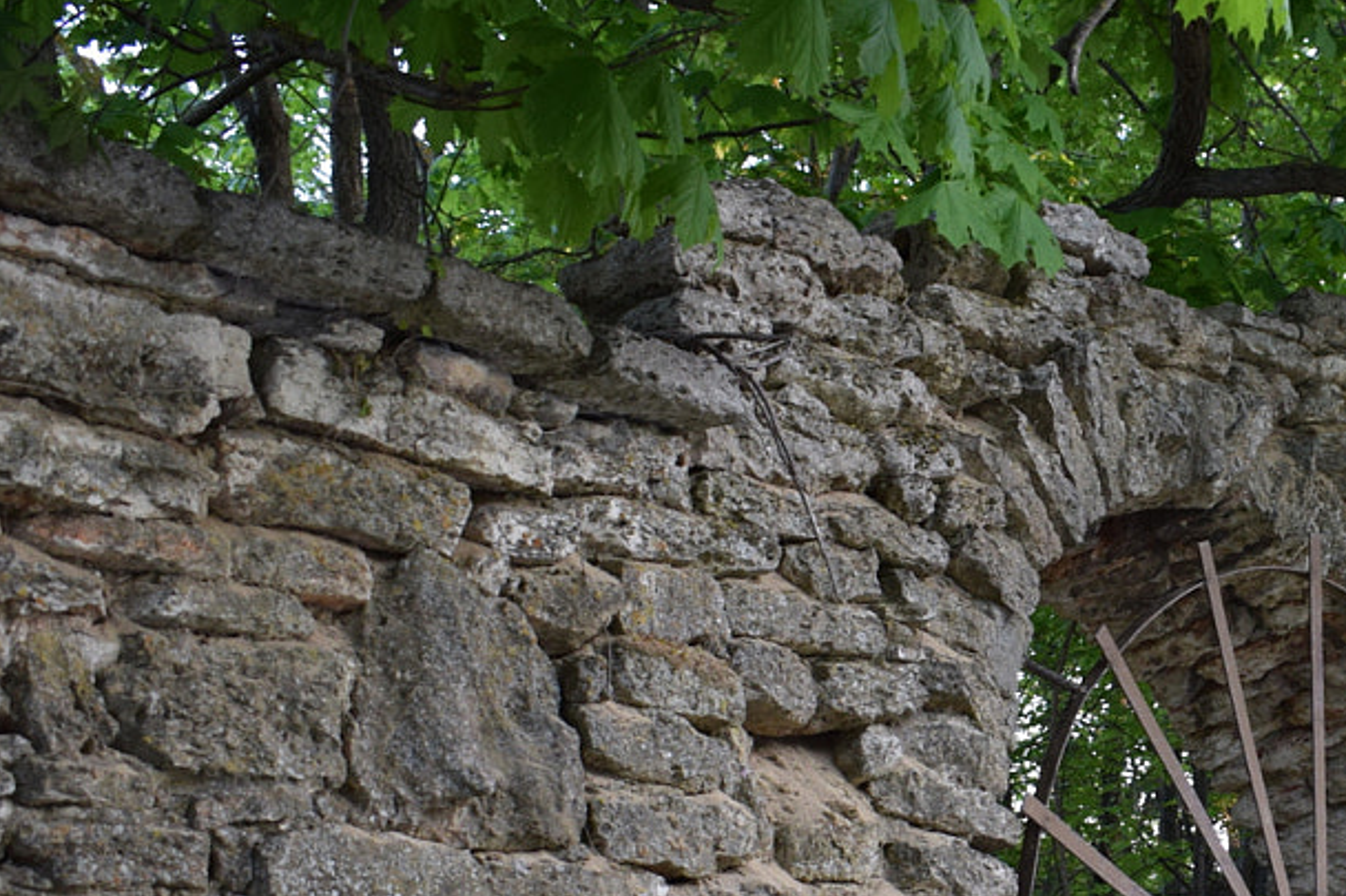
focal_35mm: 71
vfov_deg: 18.8
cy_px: 821
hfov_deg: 27.3
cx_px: 1255
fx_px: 2654
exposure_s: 1/80
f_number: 4.5
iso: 400
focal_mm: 18
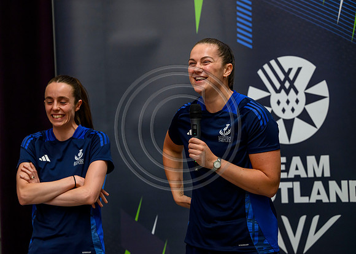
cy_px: 124
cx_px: 161
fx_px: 992
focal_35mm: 98
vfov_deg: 14.6
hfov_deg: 20.3
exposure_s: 1/400
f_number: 3.5
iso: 4000
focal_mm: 90
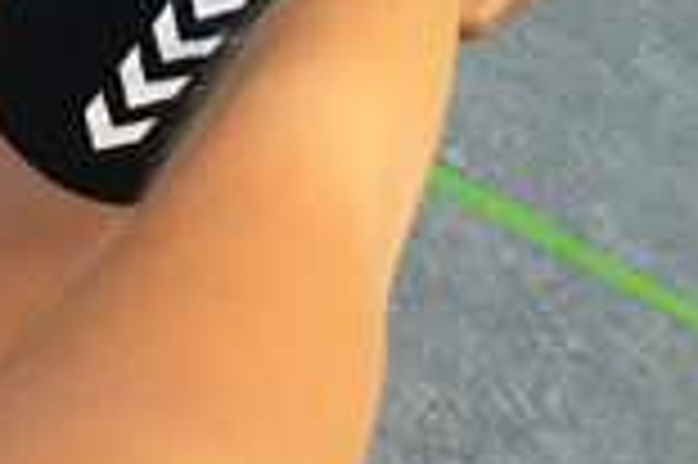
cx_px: 741
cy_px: -396
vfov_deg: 10.8
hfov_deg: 16.9
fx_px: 2285
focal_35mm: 118
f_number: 2.2
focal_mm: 4.15
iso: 40
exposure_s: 1/17
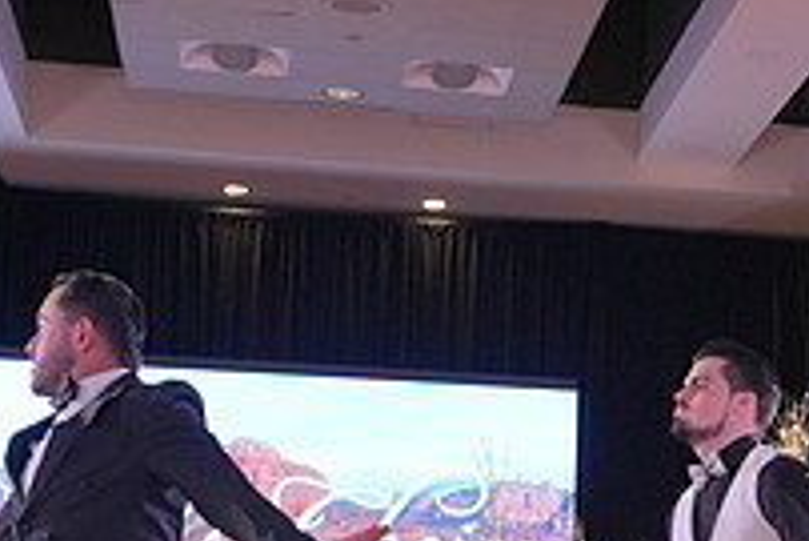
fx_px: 2384
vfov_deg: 12.5
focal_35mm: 106
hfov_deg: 18.7
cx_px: 825
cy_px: 699
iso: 1600
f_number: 4
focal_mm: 25
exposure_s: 1/400
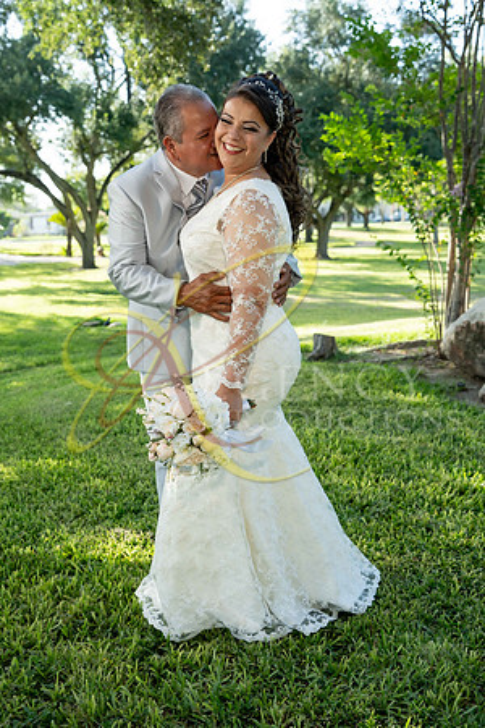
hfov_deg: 32.6
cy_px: 364
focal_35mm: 41
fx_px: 828
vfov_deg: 47.4
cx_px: 242
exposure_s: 1/500
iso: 500
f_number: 4
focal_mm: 41
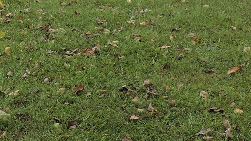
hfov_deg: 13.0
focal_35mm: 162
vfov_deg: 7.2
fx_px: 1078
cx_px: -21
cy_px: -155
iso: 100
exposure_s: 1/400
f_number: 3.3
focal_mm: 7.1
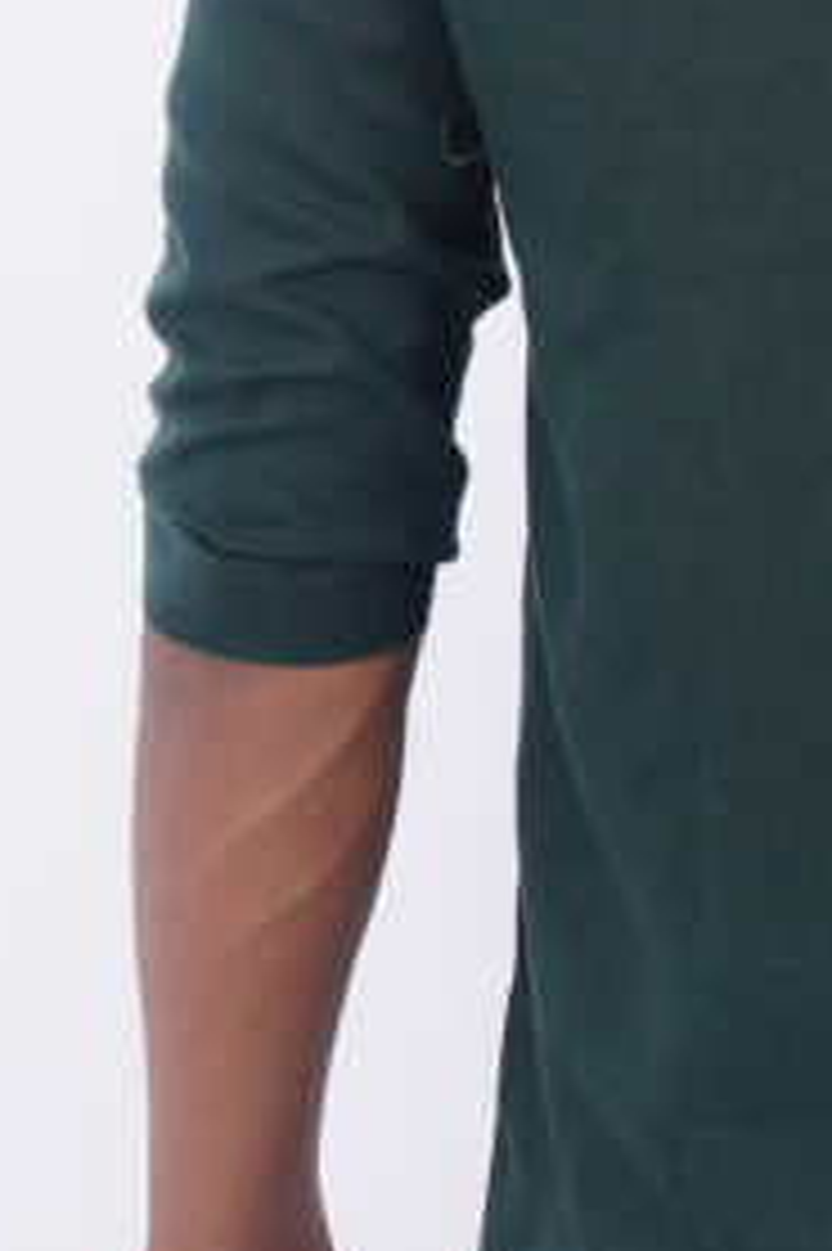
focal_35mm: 175
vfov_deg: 11.6
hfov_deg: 7.7
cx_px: 1070
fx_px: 6074
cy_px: 32
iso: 200
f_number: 8
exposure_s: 1/100
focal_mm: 36
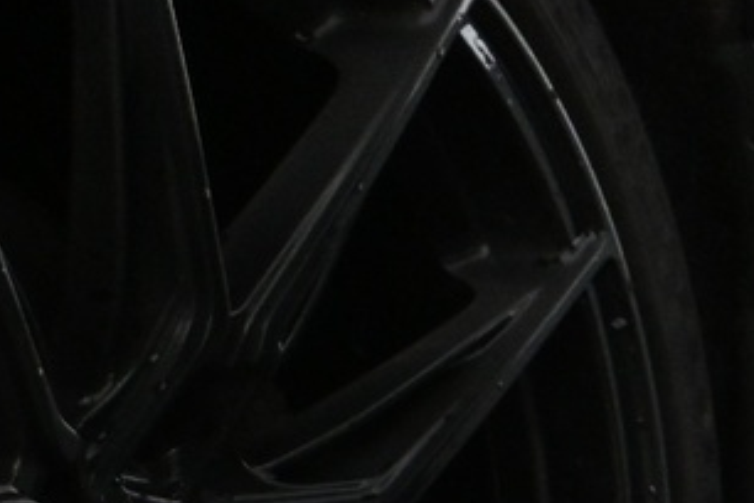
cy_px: 557
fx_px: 3825
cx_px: 1974
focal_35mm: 183
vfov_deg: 7.5
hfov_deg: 9.6
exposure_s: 1/125
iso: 2000
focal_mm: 23
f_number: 4.2
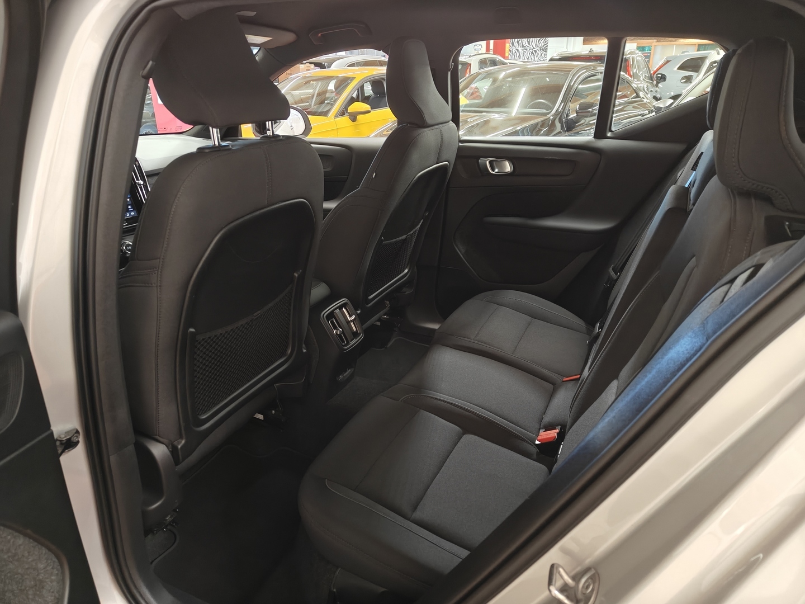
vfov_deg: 56.8
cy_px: 302
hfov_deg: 71.6
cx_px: 402
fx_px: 558
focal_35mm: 24
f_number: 1.8
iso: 160
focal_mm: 5.59
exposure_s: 1/33
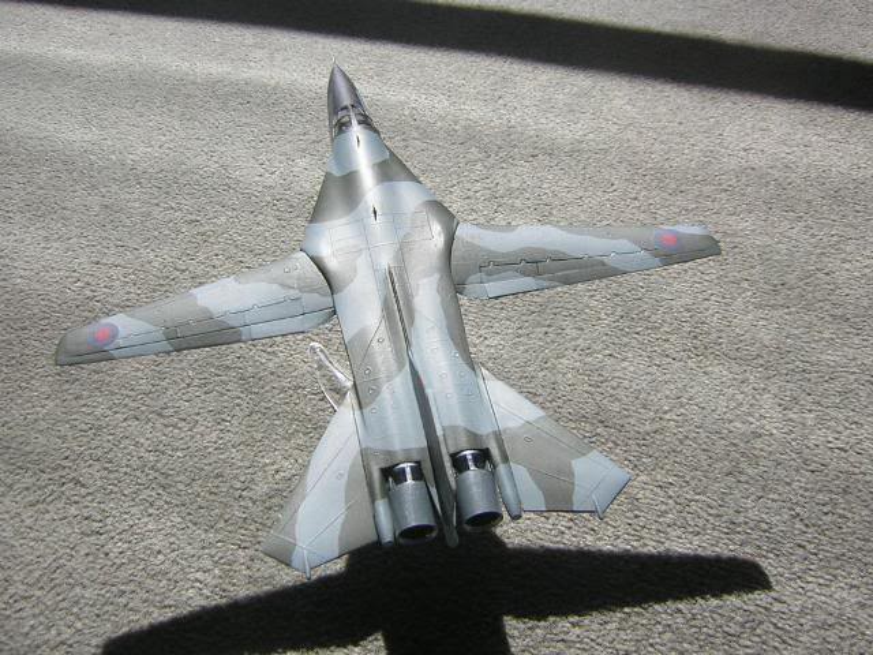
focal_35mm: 36
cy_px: 328
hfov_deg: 51.4
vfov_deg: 39.7
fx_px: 908
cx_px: 436
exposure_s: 1/446
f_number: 5.2
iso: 50
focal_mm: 4.7
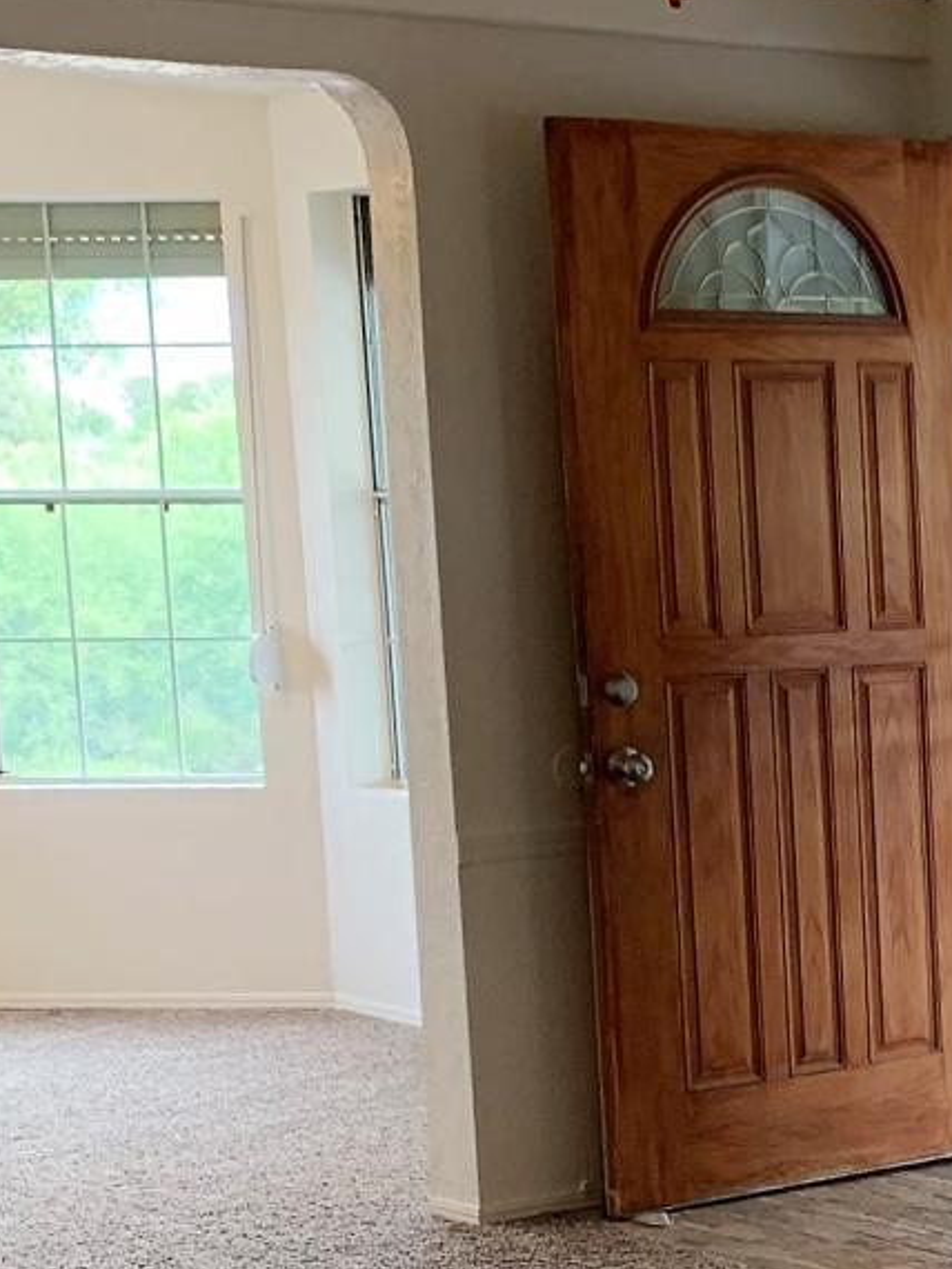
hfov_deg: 14.9
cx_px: 1471
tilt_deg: -9.4
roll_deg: +2.5
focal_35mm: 91
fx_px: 3338
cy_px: 1108
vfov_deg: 21.1
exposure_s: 1/60
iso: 80
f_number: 1.8
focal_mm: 4.25
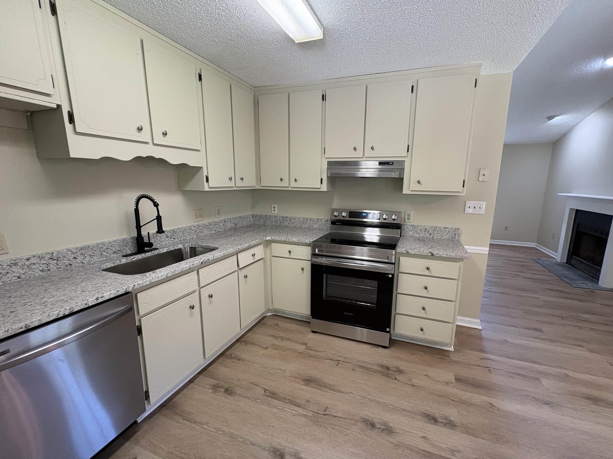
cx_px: 325
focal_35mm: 15
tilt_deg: -10.4
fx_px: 266
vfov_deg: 81.7
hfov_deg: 98.1
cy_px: 230
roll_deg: -0.3
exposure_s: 1/60
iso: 320
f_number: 2.2
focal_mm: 2.22
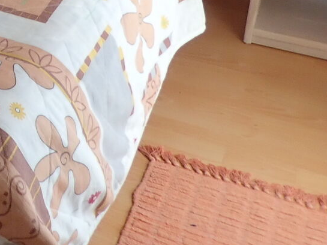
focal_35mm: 94
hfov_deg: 18.2
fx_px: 888
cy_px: -119
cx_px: -186
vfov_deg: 14.7
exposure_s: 1/60
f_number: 2
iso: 160
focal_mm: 4.5
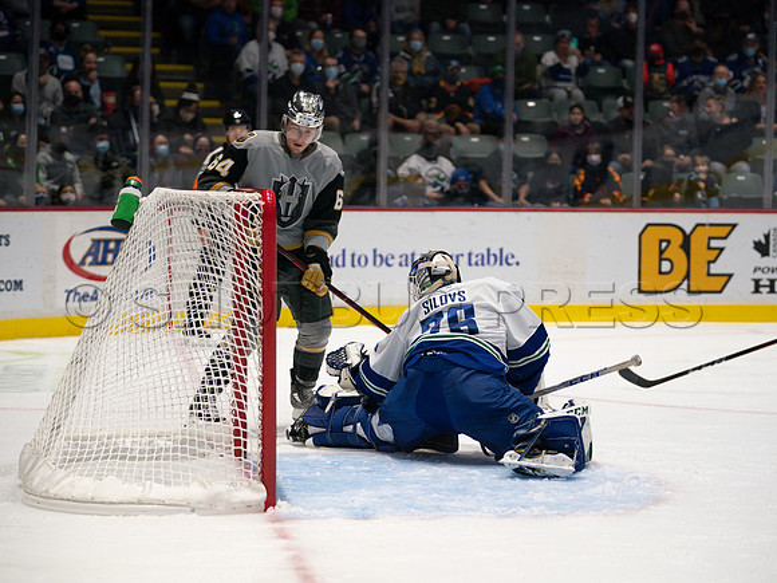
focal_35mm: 111
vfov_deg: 13.3
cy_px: 292
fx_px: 2492
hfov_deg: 17.7
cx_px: 388
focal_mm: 96
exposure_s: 1/1250
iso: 2000
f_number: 2.8
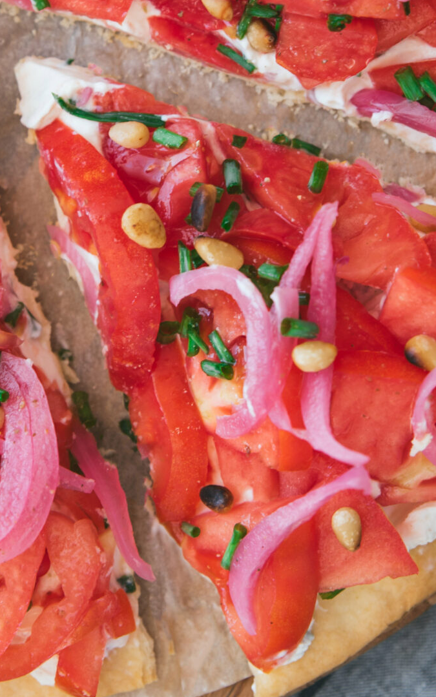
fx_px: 2205
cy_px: 184
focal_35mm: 116
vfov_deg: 17.9
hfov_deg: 11.3
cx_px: 188
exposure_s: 1/20
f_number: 3.5
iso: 100
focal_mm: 48
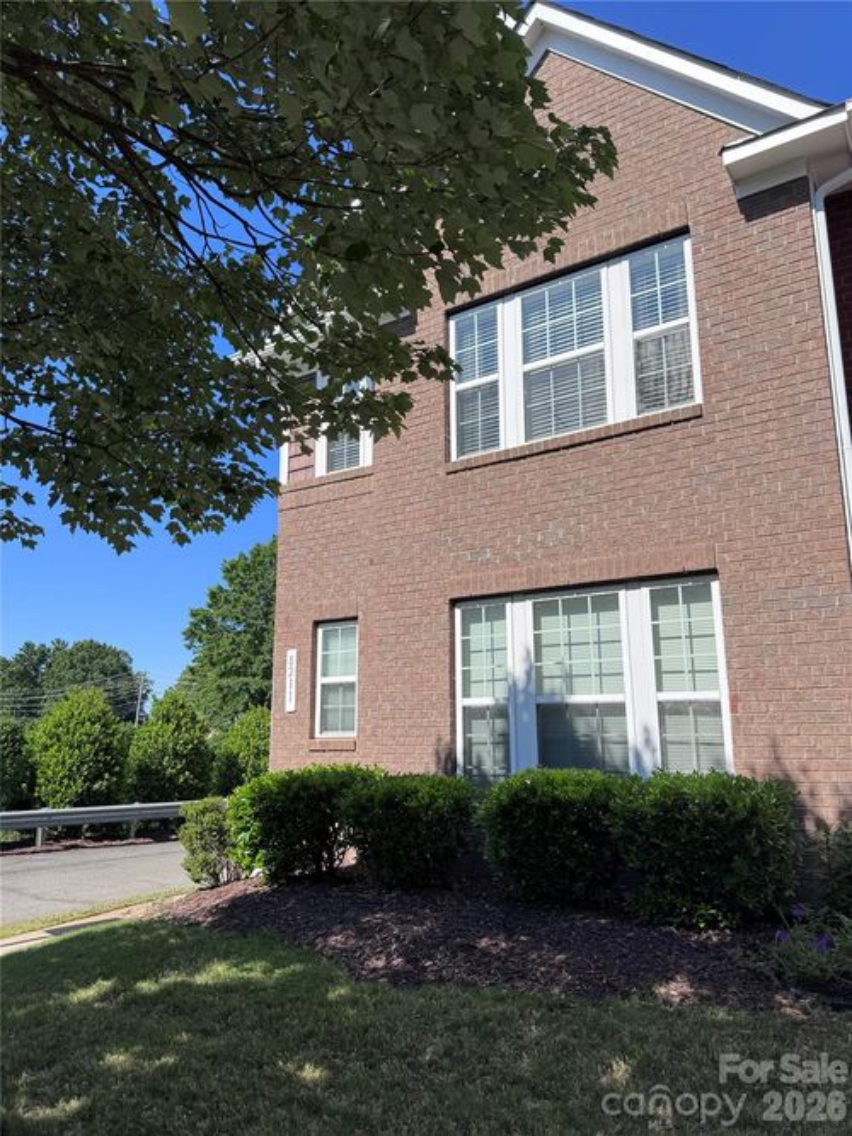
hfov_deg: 56.8
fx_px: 788
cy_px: 568
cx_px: 426
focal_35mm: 24
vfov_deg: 71.6
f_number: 1.78
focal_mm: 6.76
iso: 80
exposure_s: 1/3802
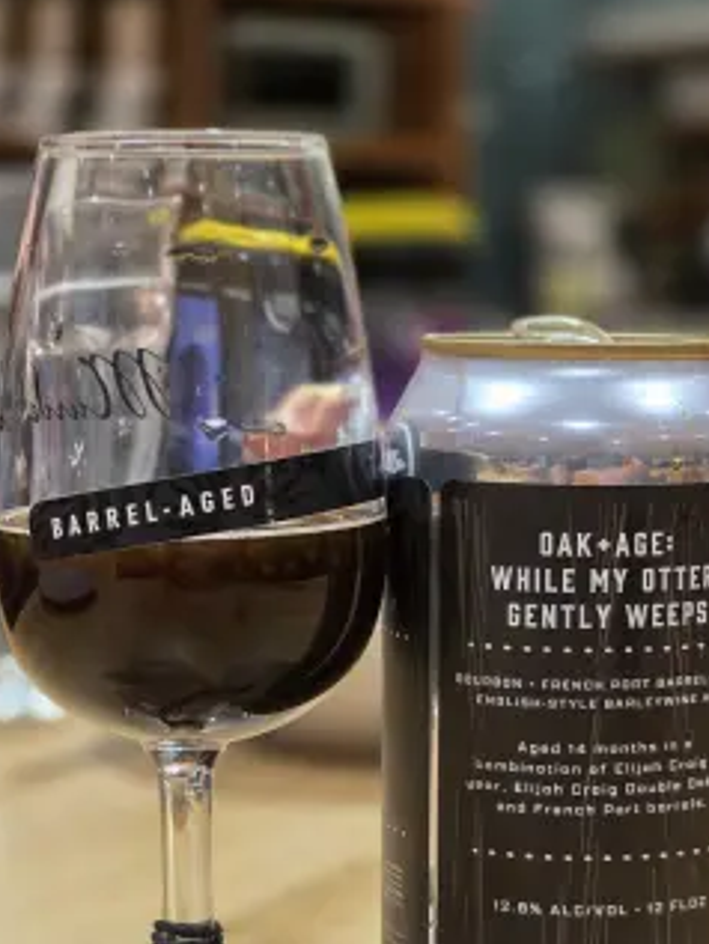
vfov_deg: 22.5
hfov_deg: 17.0
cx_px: 354
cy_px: 575
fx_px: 2374
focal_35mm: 87
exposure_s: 1/30
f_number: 2.4
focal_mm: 7.9
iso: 500
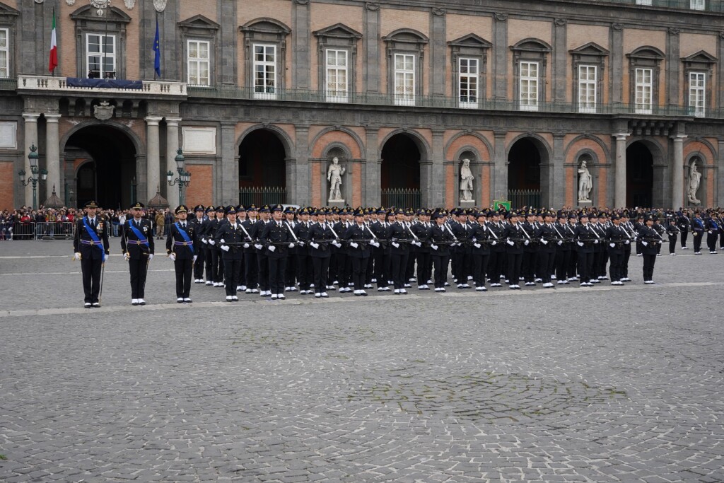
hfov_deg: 42.7
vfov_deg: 29.3
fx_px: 925
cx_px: 362
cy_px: 242
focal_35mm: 46
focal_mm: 46
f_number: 16
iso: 800
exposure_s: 1/160
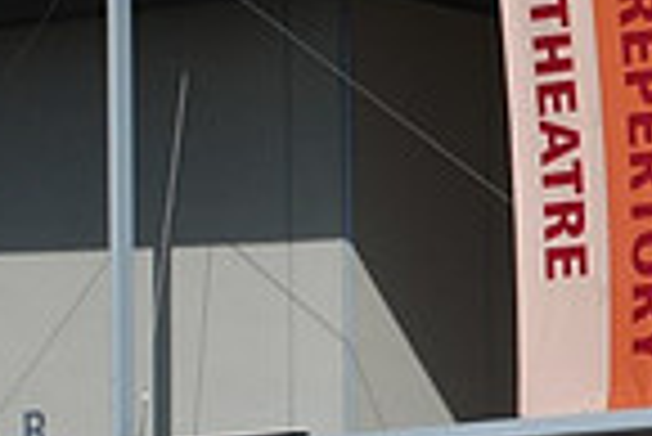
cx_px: 913
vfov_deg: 5.2
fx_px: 4786
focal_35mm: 264
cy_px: 353
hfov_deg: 7.7
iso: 200
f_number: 4.8
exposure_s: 1/2000
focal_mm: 44
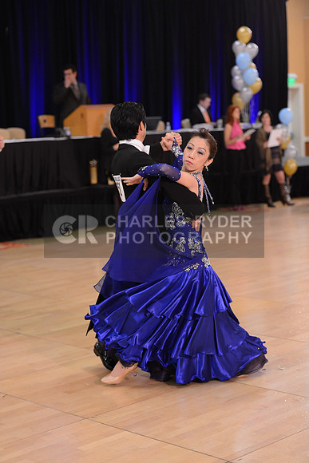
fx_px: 901
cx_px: 154
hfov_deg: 19.5
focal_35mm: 70
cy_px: 232
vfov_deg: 28.8
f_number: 2.8
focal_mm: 70
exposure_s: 1/250
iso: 2500
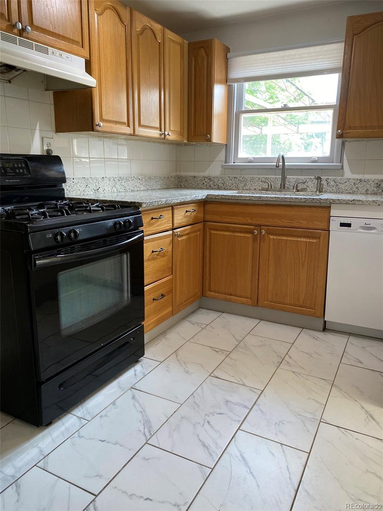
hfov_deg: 53.1
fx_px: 384
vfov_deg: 67.3
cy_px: 256
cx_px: 192
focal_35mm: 26
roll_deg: -0.6
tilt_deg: -12.5
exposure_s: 1/120
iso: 125
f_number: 1.8
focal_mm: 4.25
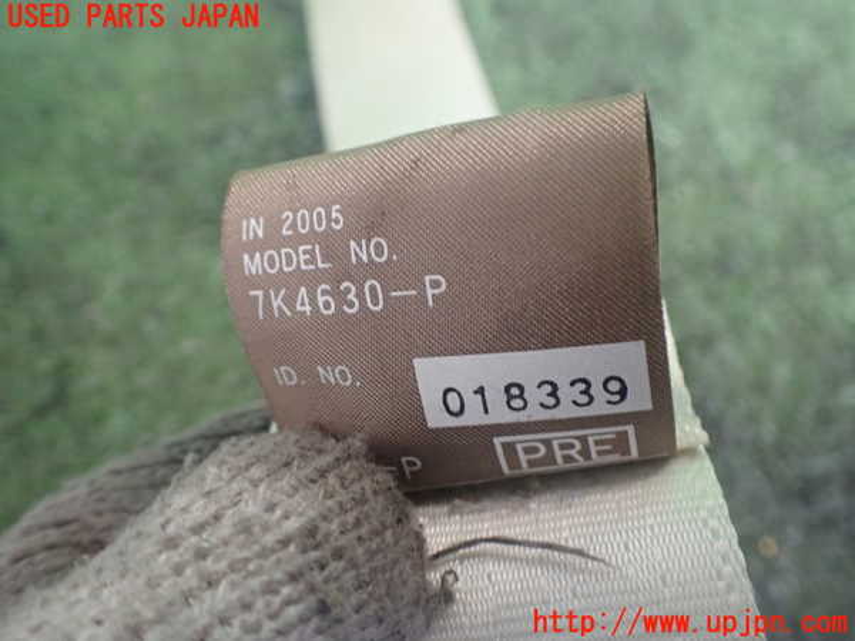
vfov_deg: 46.8
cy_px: 320
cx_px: 428
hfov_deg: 60.0
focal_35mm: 30
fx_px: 741
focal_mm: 5.4
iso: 800
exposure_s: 1/100
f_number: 2.3
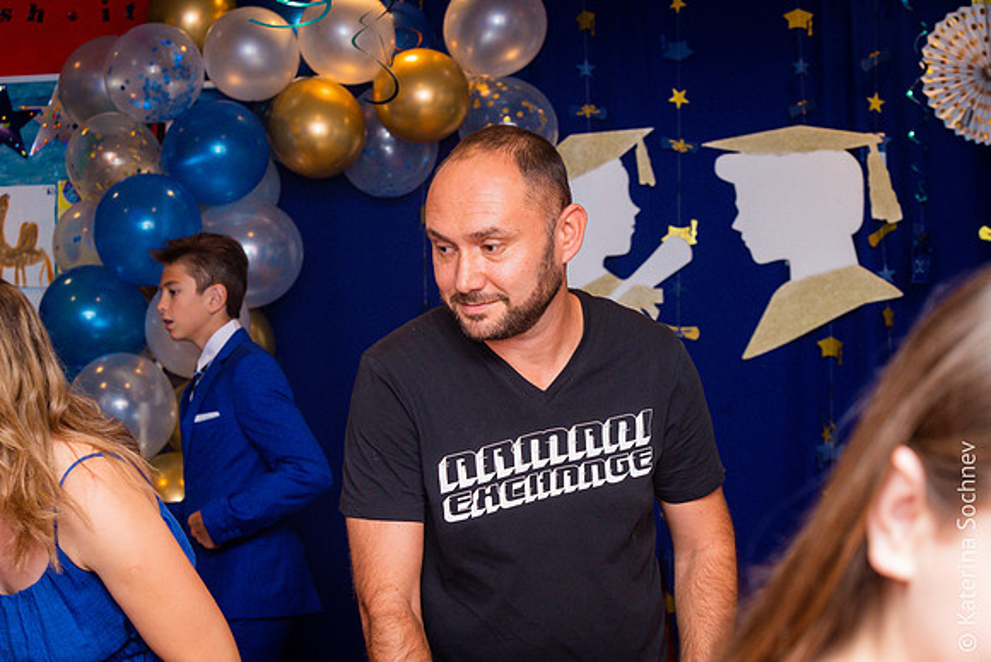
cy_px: 331
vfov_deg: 19.5
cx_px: 496
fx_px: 1927
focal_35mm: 70
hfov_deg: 28.8
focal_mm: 70
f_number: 8
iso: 2000
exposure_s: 1/200
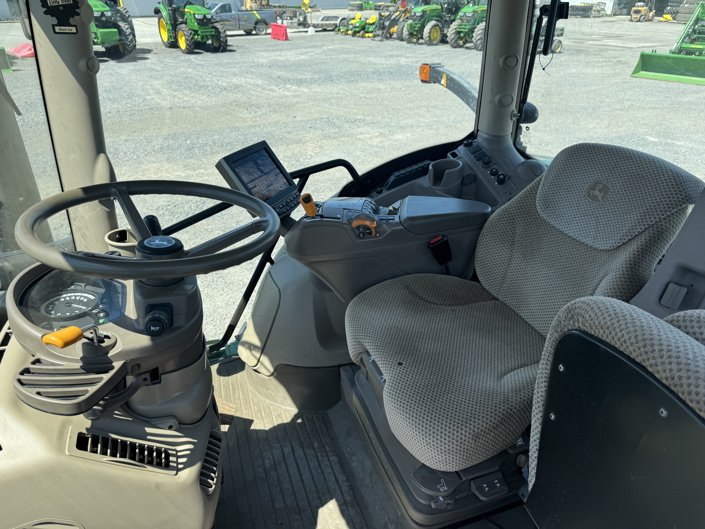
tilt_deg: -28.5
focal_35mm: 24
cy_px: 264
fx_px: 489
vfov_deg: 56.8
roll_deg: +1.2
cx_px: 352
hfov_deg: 71.6
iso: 80
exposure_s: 1/1524
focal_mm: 6.76
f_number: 1.78
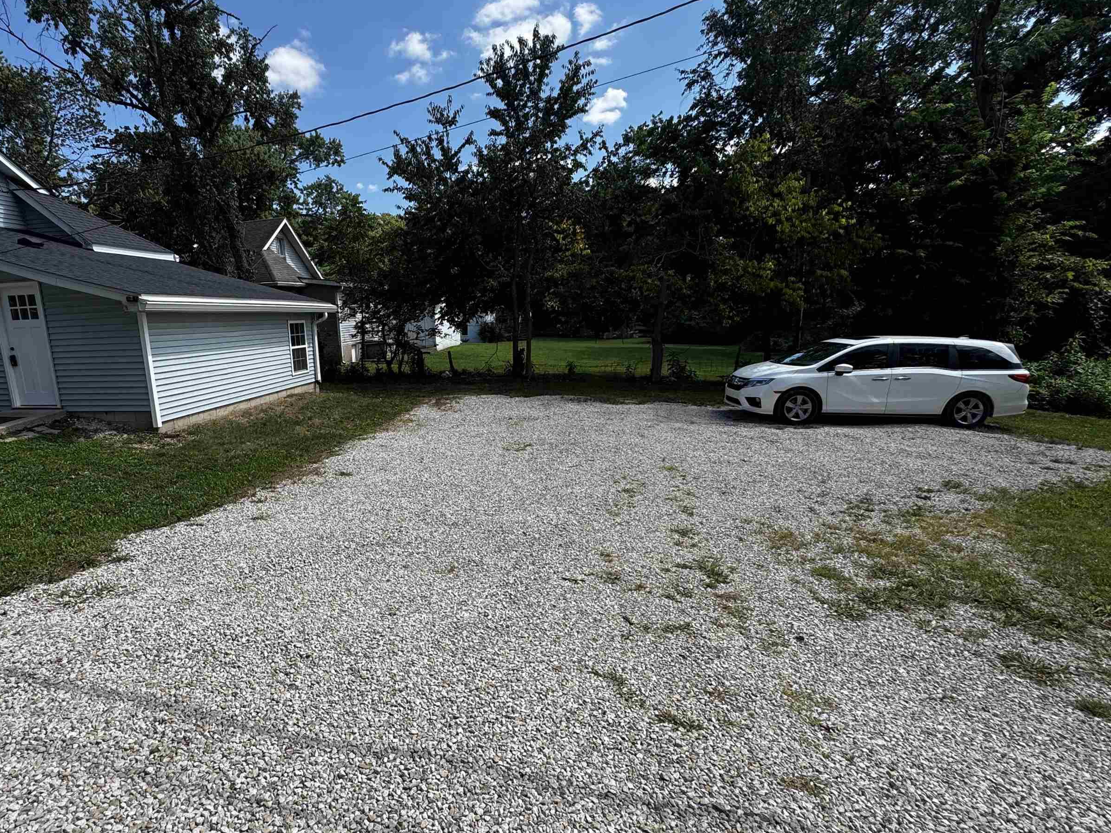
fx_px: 578
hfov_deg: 86.6
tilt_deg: -12.9
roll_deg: +2.6
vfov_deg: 71.5
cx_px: 442
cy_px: 442
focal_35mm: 18
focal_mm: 2.22
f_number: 2.2
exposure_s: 1/1178
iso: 50
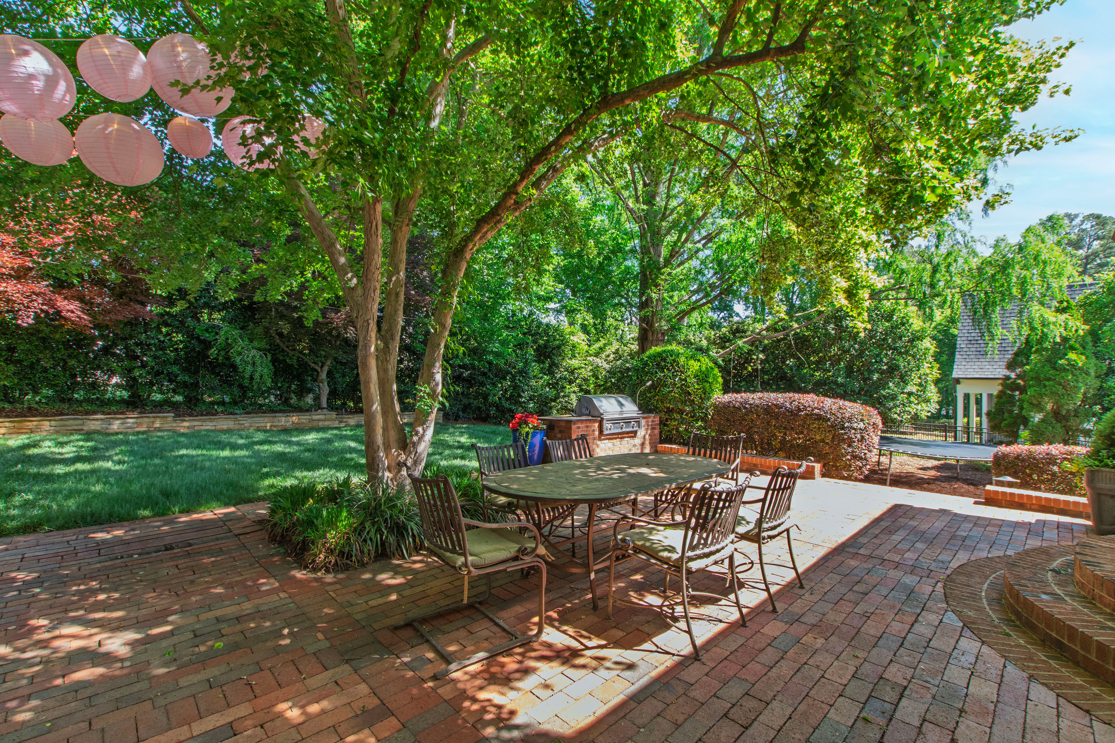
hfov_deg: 100.4
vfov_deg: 77.3
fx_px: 465
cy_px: 372
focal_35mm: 15
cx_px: 558
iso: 320
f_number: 8
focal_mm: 10
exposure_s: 1/40
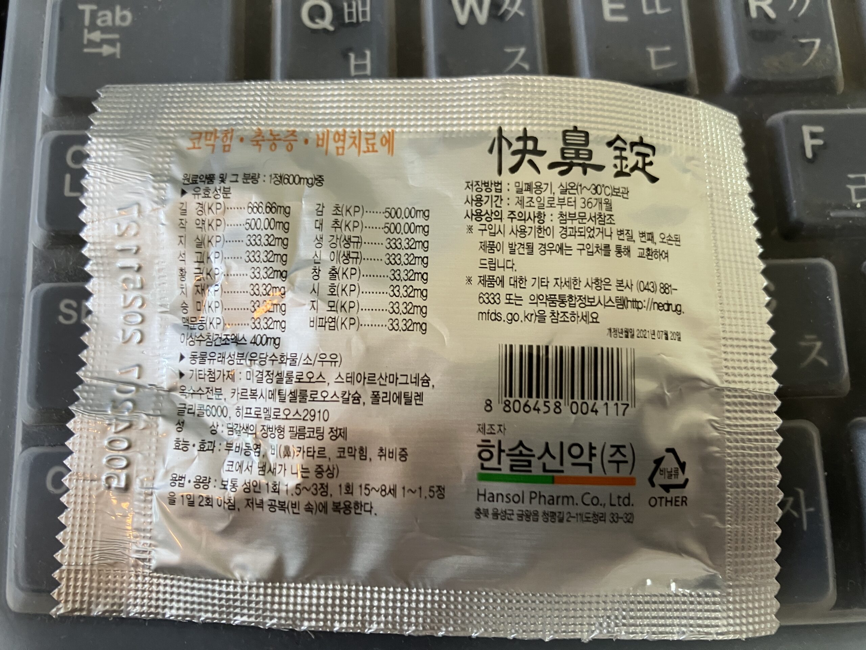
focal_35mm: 28
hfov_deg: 63.4
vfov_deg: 49.7
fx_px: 700
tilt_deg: -71.4
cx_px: 433
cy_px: 325
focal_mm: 3.99
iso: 80
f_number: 1.8
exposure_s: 1/60
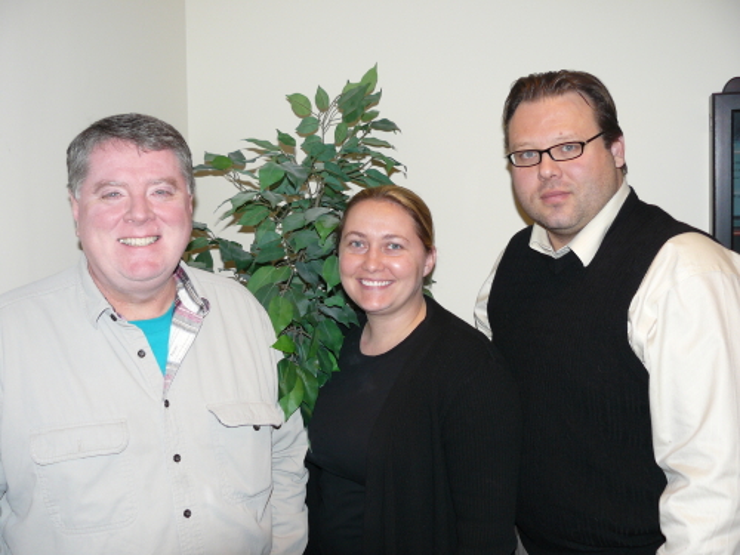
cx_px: 370
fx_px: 770
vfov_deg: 39.7
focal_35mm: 36
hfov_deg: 51.4
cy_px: 278
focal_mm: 6
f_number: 2.8
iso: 100
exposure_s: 1/40
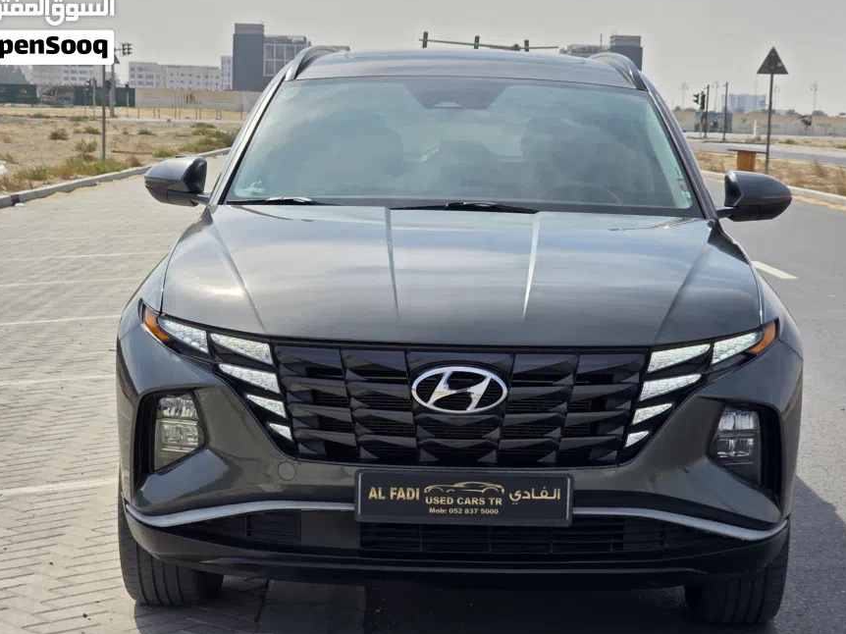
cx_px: 450
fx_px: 2003
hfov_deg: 23.8
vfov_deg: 18.0
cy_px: 347
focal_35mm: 82
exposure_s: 1/2049
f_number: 2.4
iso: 50
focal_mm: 7.9
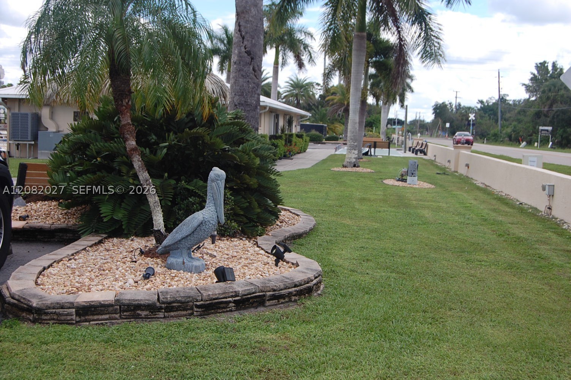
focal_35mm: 51
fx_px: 808
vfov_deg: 26.4
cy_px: 190
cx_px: 286
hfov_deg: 38.9
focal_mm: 34
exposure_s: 1/400
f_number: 5.6
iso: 200
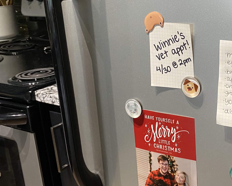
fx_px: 350
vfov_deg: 29.7
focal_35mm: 51
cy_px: 81
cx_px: 212
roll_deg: +1.3
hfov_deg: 34.5
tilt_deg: -17.6
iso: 250
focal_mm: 4.25
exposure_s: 1/60
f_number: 1.8
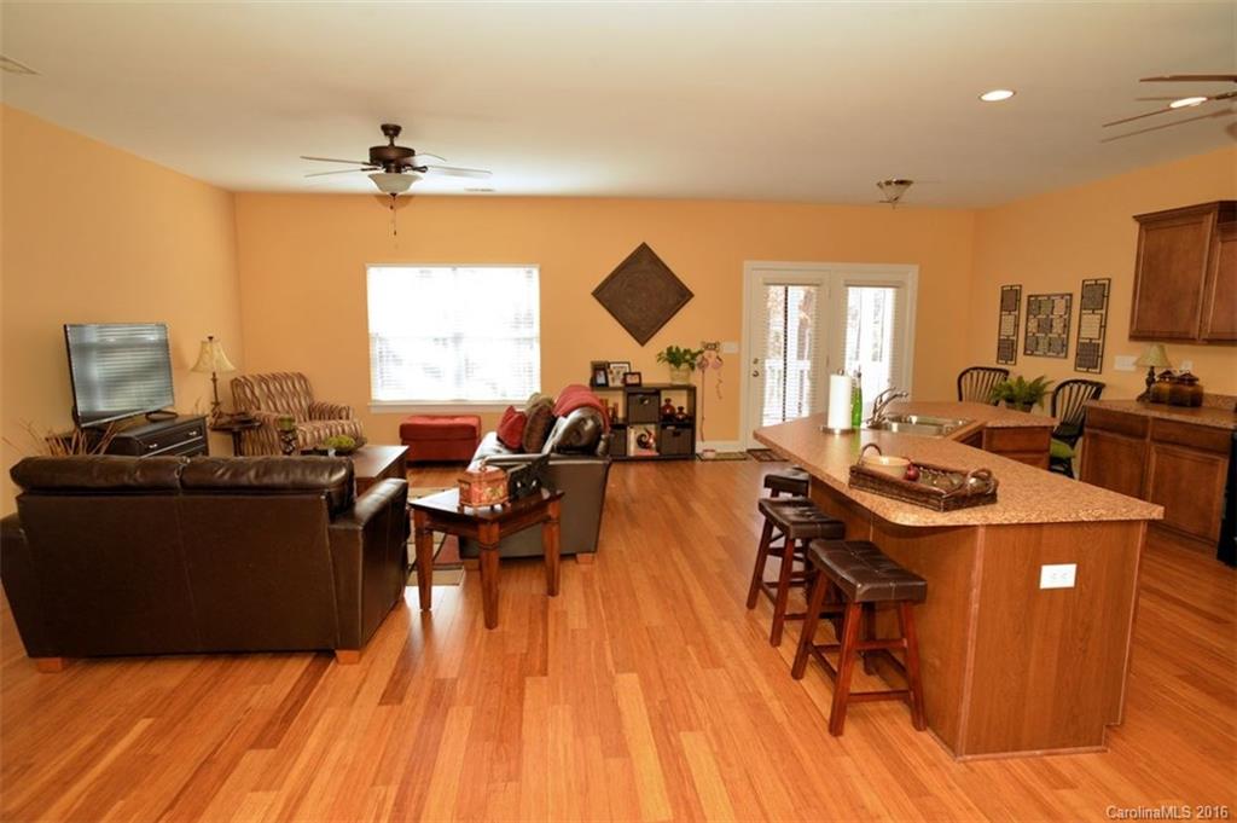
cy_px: 412
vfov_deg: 61.8
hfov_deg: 84.0
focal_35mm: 20
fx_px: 687
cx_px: 618
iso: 1600
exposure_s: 1/60
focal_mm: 20
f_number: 8
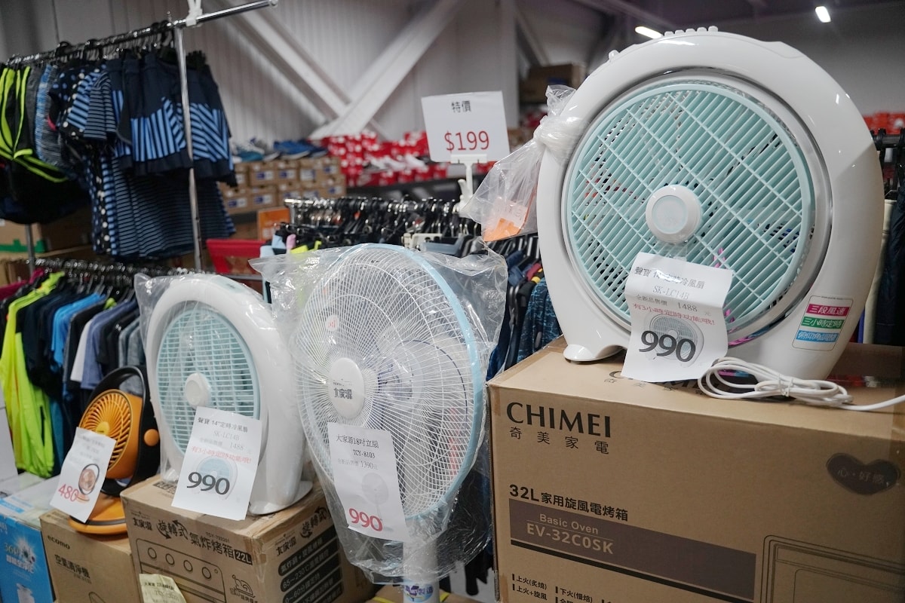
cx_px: 452
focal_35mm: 28
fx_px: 704
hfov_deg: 65.5
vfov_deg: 46.4
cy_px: 302
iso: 2000
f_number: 2.8
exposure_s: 1/160
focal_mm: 28
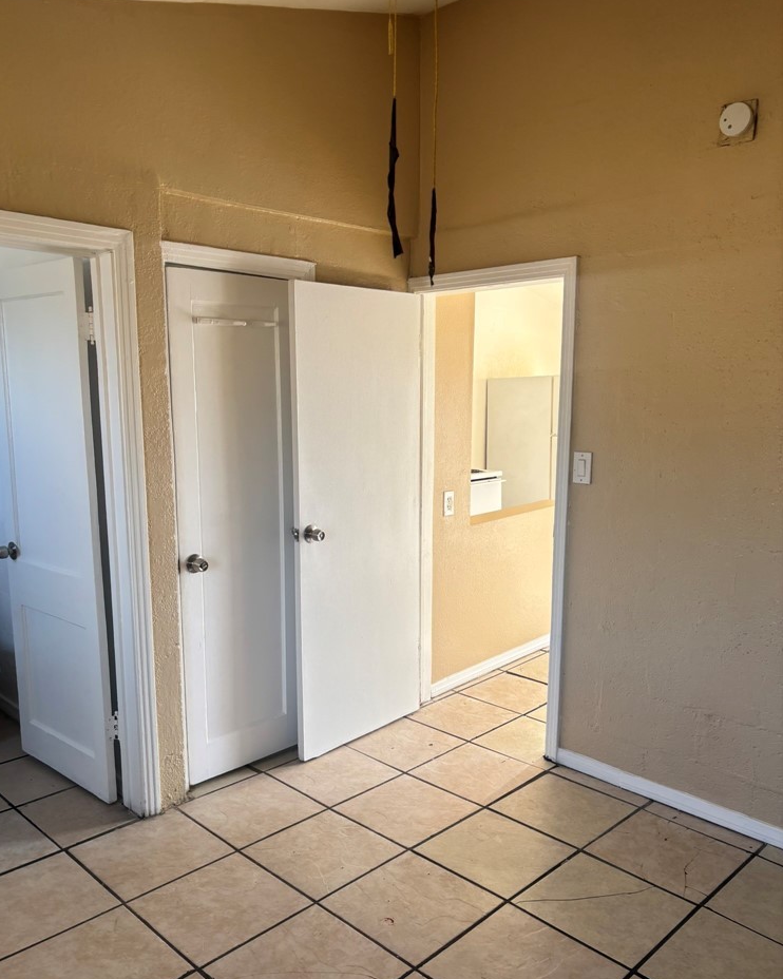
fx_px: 811
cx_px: 380
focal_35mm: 28
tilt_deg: -8.6
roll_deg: -0.7
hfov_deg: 51.5
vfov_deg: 62.2
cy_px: 512
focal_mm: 5.96
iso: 40
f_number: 1.6
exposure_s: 1/121
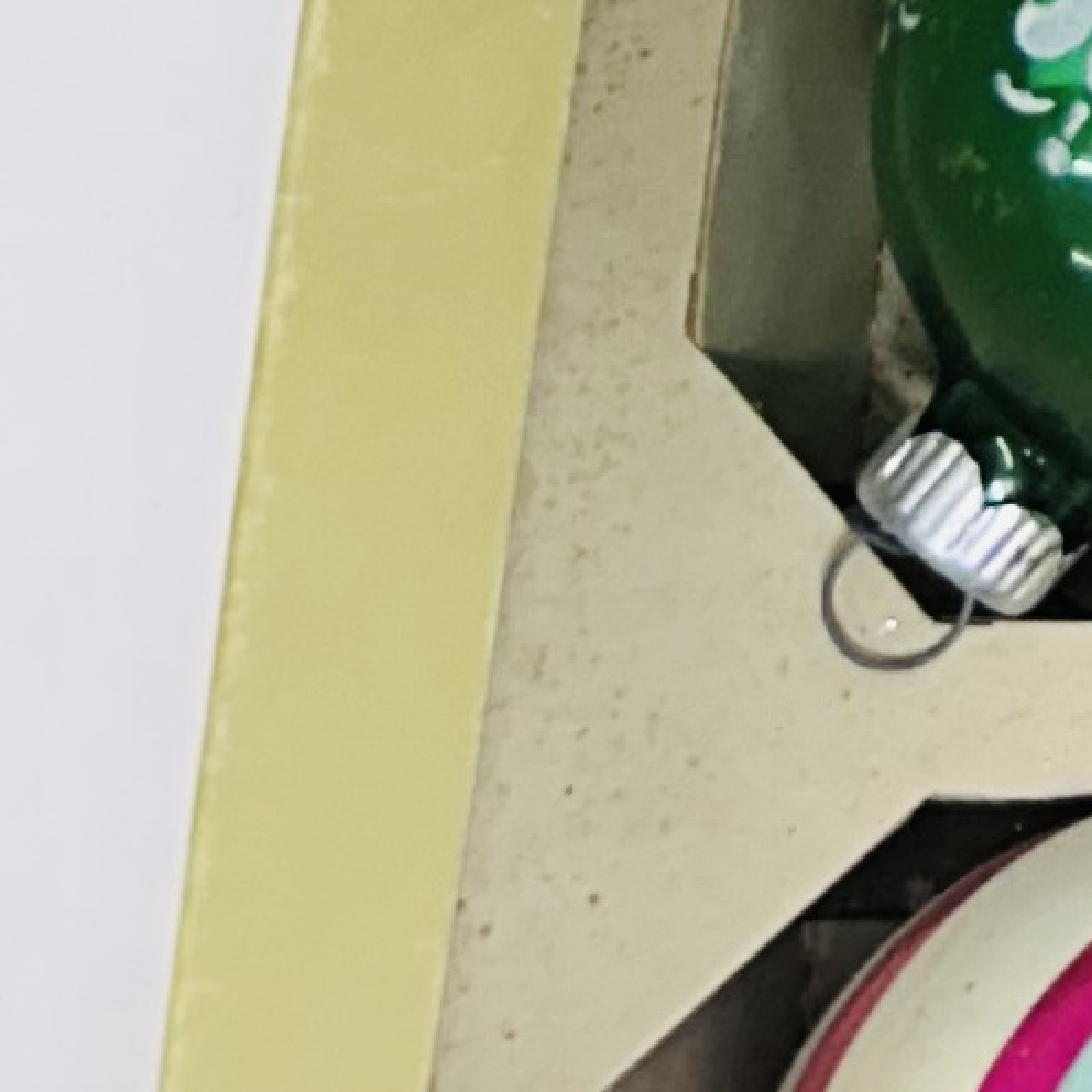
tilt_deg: -73.3
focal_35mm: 187
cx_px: 3320
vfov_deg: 8.6
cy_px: -1488
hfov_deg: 8.0
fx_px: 6674
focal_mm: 5.7
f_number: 1.5
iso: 40
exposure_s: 1/120
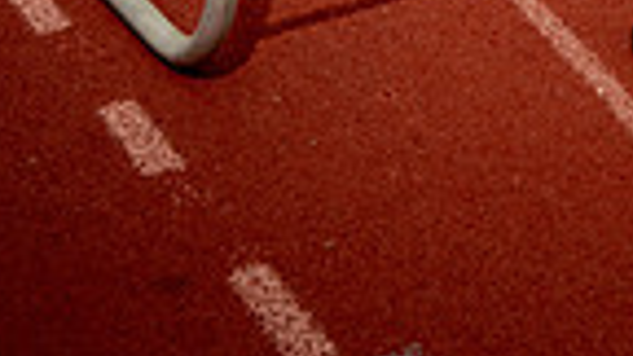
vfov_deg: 10.2
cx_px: 624
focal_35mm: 95
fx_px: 1595
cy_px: -624
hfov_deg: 21.7
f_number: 4.5
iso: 200
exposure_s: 1/250
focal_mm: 29
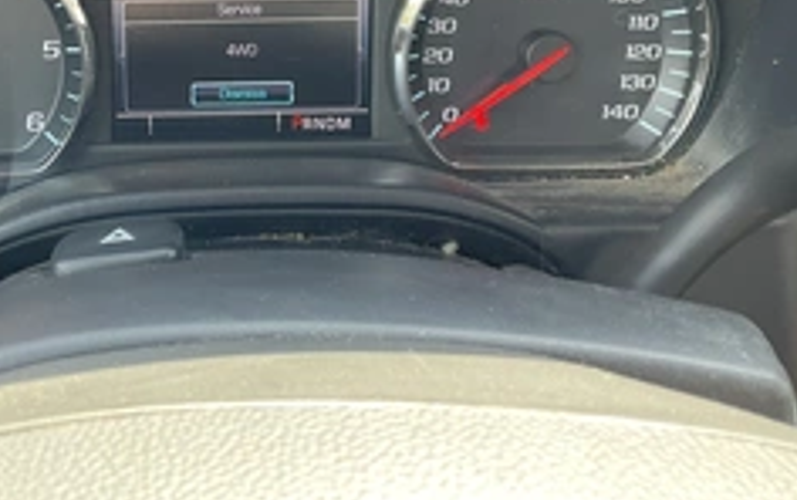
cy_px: 24
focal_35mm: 52
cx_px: 179
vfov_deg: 24.0
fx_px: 1131
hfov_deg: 37.7
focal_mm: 3
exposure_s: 1/100
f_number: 1.8
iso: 64
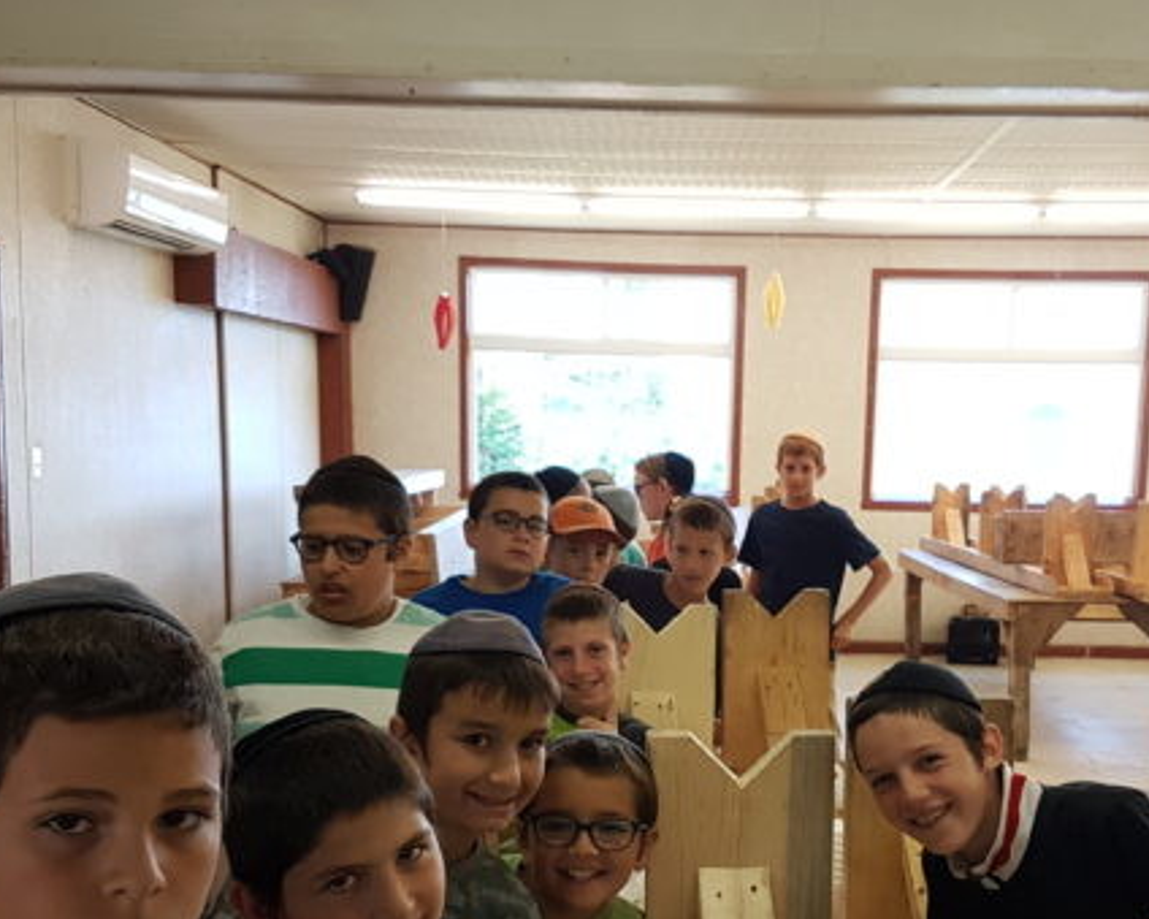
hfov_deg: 40.1
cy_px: 621
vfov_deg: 32.4
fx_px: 1564
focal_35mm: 46
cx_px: 699
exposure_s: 1/60
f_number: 1.7
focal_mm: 4.2
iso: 80
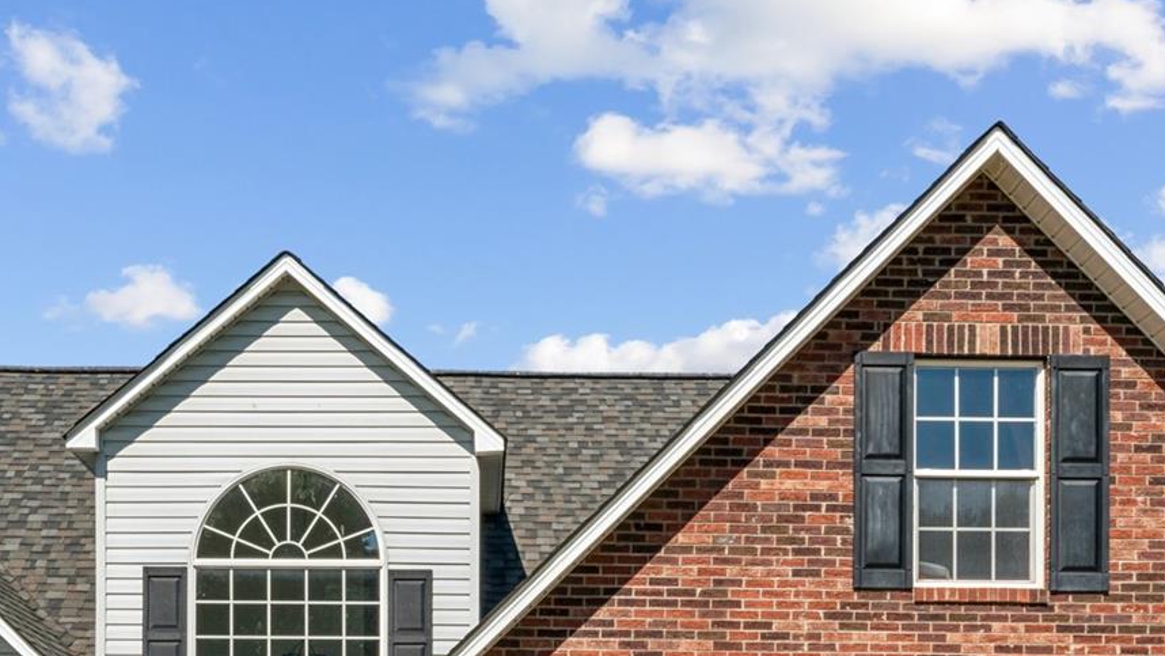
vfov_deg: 18.7
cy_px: 835
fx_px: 1854
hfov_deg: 34.9
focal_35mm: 60
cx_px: 563
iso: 100
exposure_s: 1/40
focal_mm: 24
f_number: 22
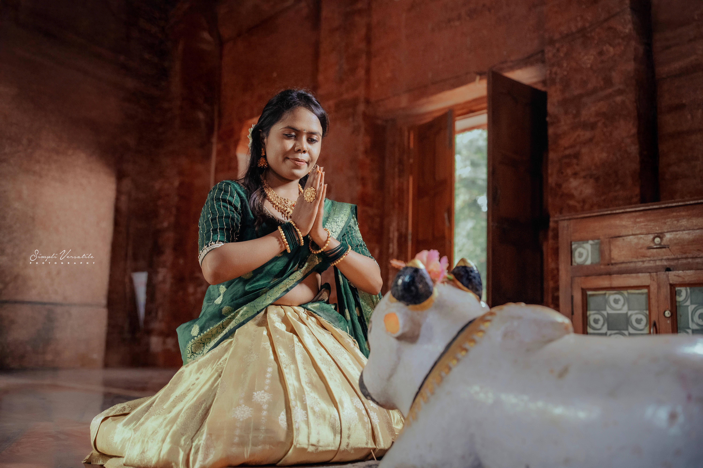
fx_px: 683
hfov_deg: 54.4
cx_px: 352
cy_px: 234
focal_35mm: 35
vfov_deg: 37.9
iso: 4000
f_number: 2.8
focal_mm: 35
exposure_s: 1/250
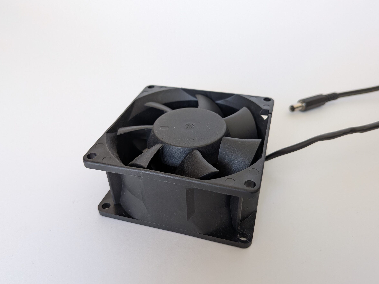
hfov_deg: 67.3
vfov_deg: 53.0
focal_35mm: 26
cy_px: 147
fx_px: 285
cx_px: 193
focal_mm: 4.53
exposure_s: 1/25
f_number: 1.7
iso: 43
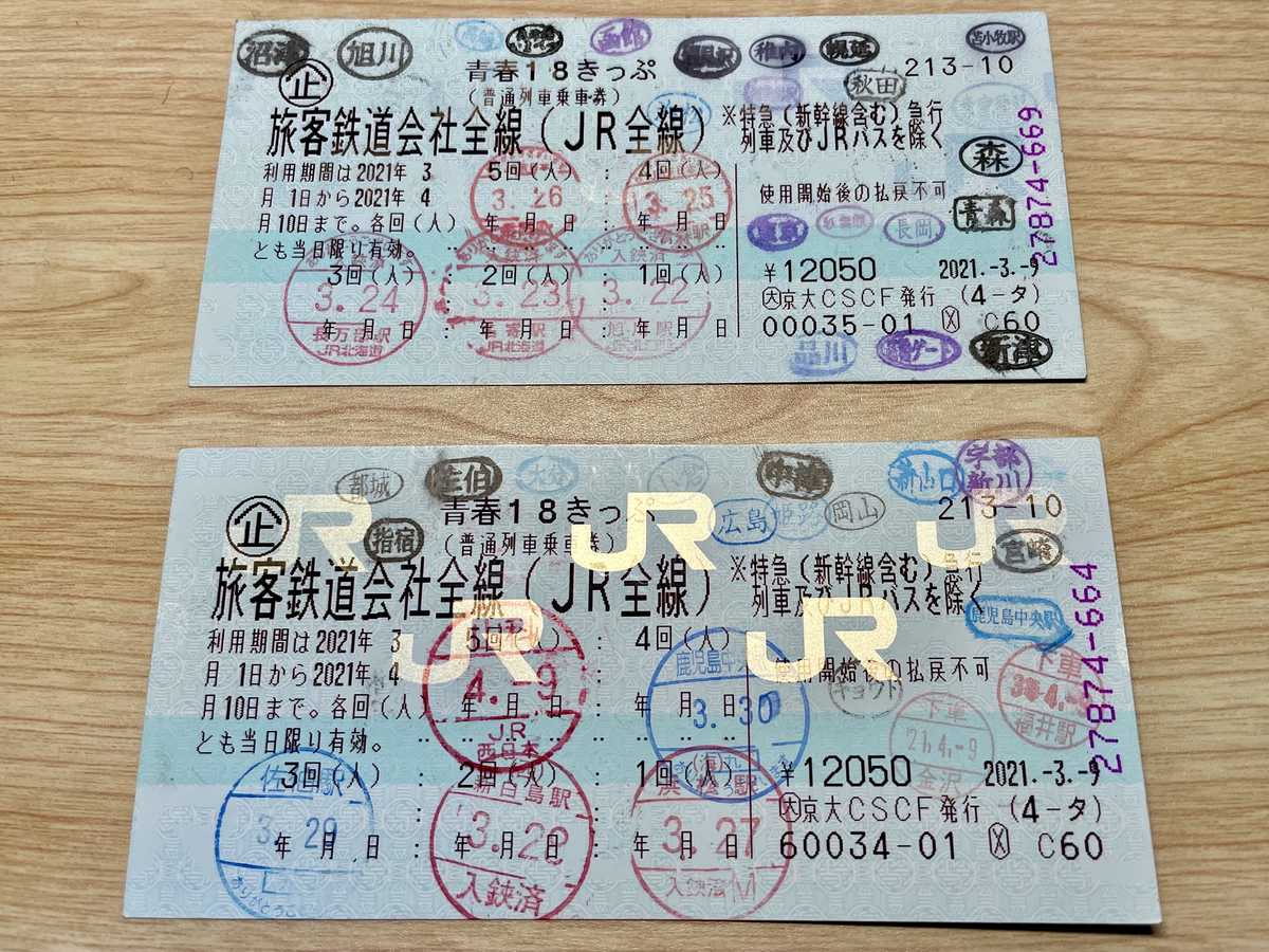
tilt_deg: -72.8
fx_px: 953
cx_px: 634
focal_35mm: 26
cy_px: 476
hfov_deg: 67.3
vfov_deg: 53.1
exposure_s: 1/120
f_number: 1.6
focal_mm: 4.2
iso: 64
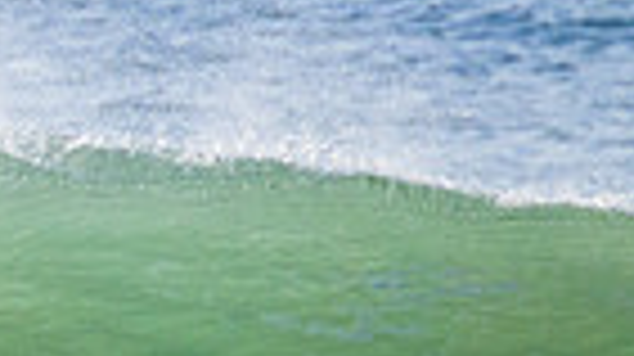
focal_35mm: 3454
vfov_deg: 0.4
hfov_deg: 0.6
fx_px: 58011
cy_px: 629
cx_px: -661
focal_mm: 800
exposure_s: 1/2000
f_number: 11
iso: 1400
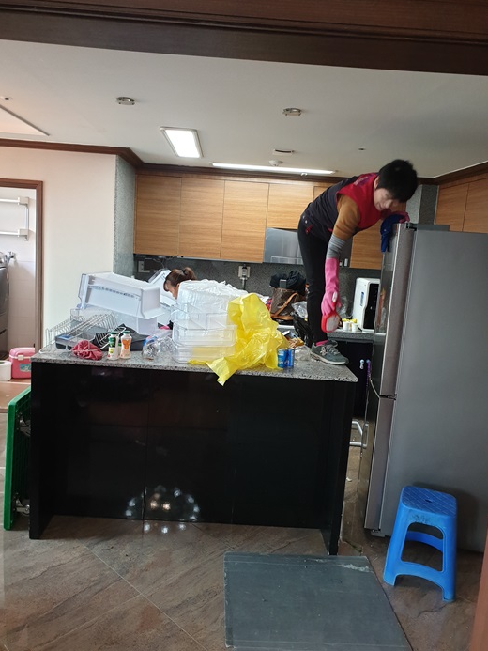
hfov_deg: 51.4
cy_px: 316
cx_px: 236
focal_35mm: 27
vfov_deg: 65.3
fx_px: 507
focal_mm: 4.3
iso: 250
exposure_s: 1/60
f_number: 2.4
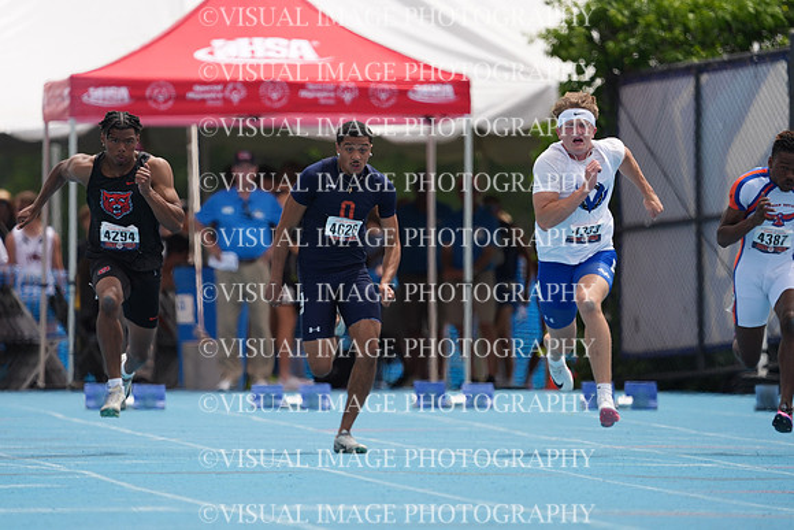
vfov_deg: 2.3
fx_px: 13236
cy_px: 265
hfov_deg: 3.4
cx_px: 397
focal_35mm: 600
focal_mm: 600
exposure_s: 1/2000
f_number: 6.3
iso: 500
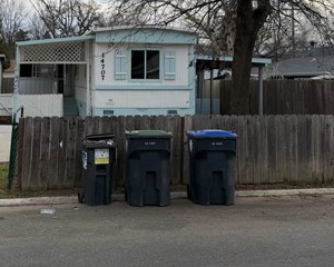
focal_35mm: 50
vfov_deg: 29.6
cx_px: 112
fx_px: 494
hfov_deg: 37.0
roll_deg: -0.6
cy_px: 55
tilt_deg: +2.3
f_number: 1.78
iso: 80
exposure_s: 1/1464
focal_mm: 6.76
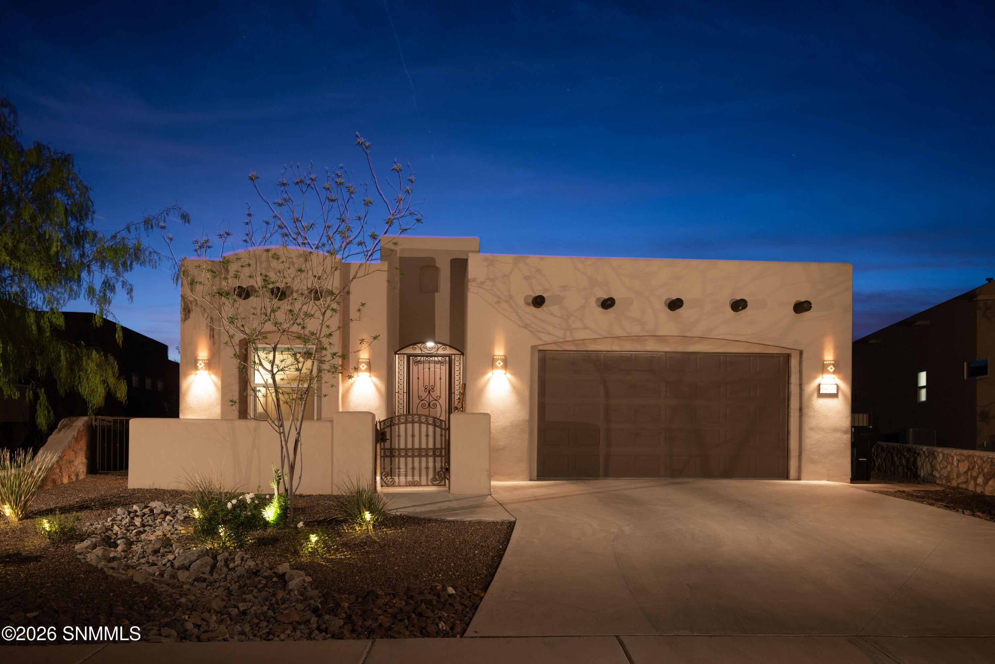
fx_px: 663
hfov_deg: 73.7
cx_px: 498
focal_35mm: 24
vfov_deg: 53.2
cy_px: 332
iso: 400
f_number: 6.7
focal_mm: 24
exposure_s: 1.3
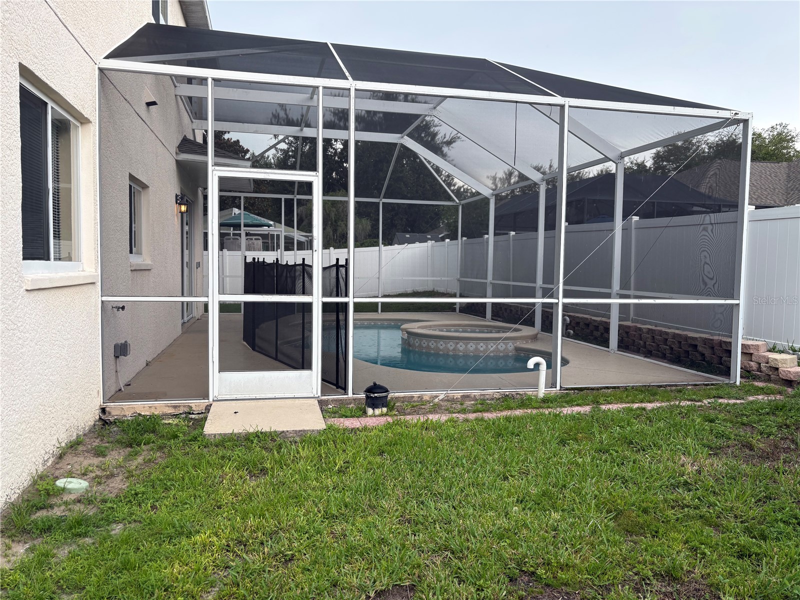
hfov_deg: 67.3
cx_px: 400
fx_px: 601
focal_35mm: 26
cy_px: 300
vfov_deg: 53.1
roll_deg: -0.5
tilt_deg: -2.7
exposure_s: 1/311
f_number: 1.6
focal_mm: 5.96
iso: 40
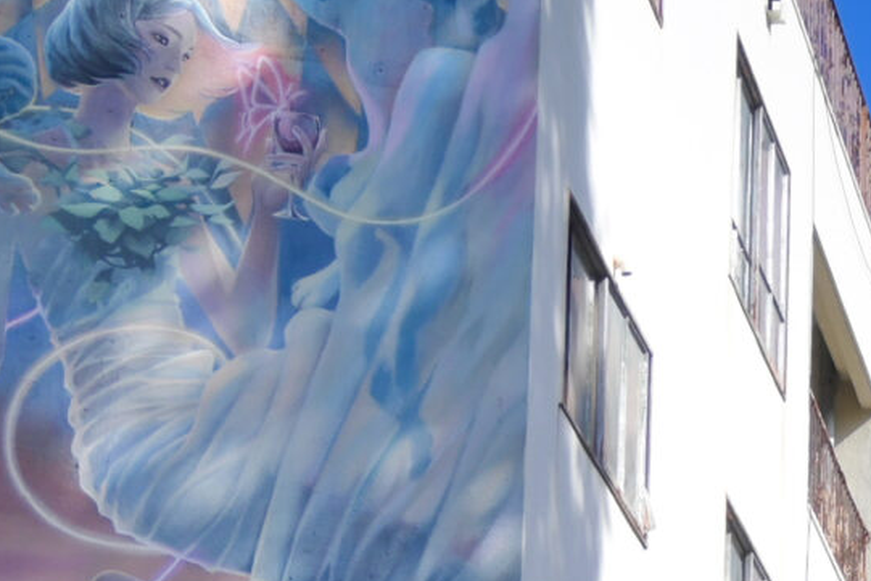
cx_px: 1179
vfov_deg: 9.2
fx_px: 3436
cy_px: 1074
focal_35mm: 142
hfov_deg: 13.8
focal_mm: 20
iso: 100
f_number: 3.8
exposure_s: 1/1000
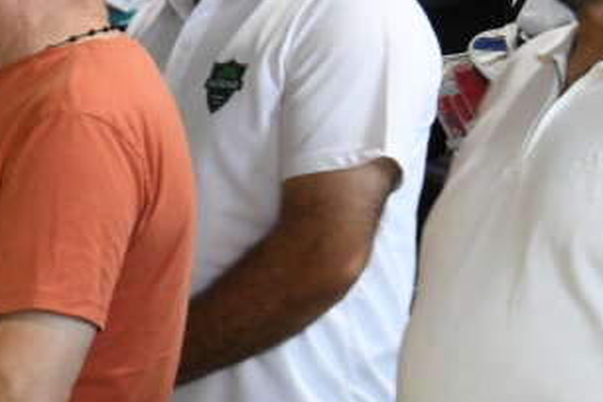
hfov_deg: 7.9
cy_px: 320
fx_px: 4204
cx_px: -566
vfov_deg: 5.5
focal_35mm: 251
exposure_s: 1/15
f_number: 22
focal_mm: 50
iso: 3200
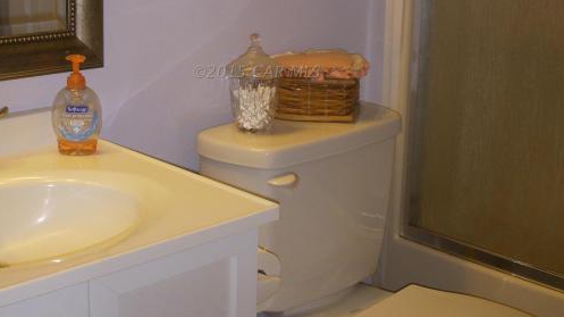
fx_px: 957
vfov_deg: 18.6
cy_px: 72
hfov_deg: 32.8
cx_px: 256
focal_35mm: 64
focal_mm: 6.3
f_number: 3.3
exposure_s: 1/30
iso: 100
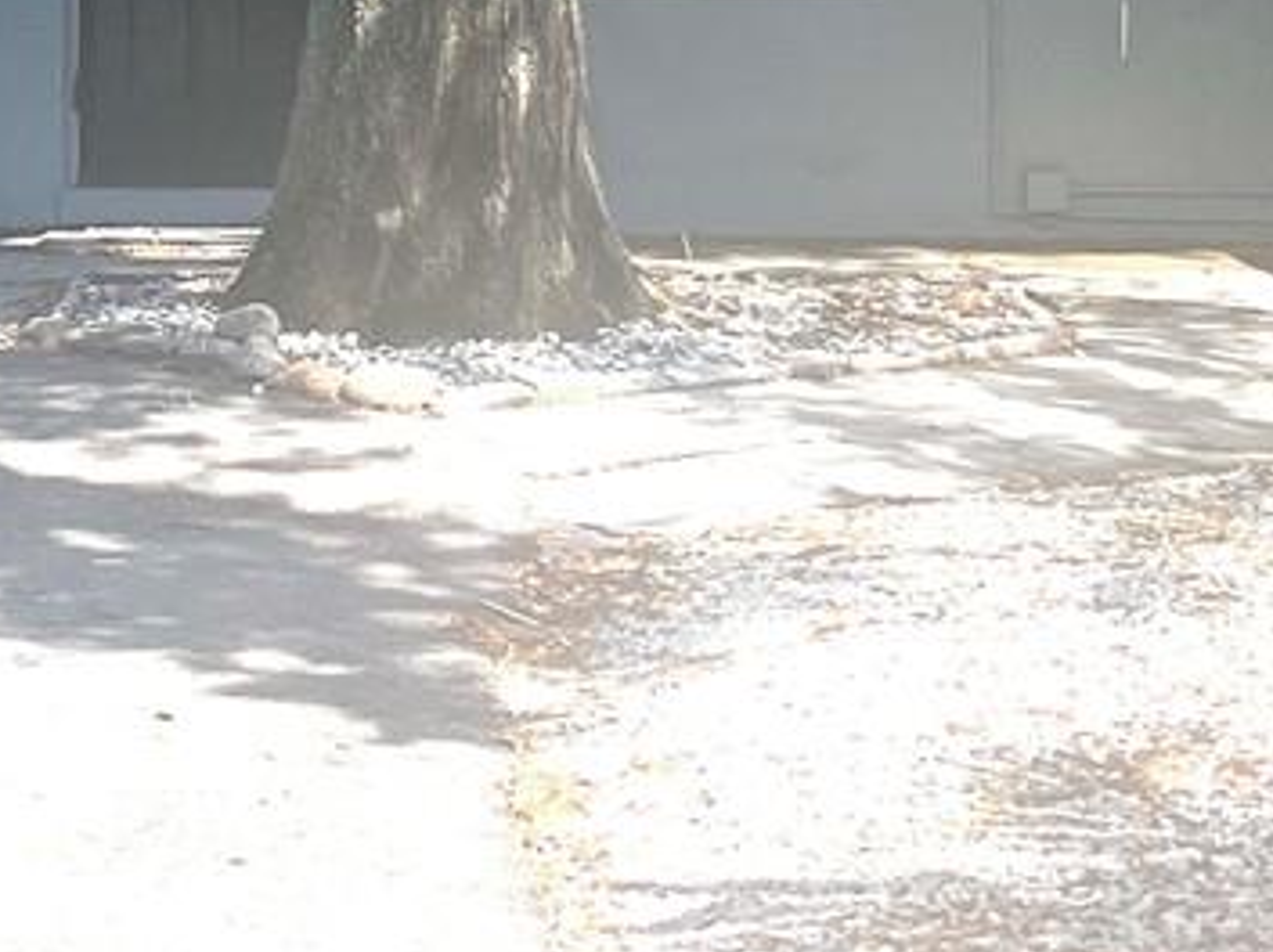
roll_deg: -0.3
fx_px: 4335
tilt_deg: -1.2
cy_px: -307
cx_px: 133
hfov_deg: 16.5
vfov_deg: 12.1
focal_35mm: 118
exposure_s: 1/1802
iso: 50
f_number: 1.6
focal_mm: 5.1
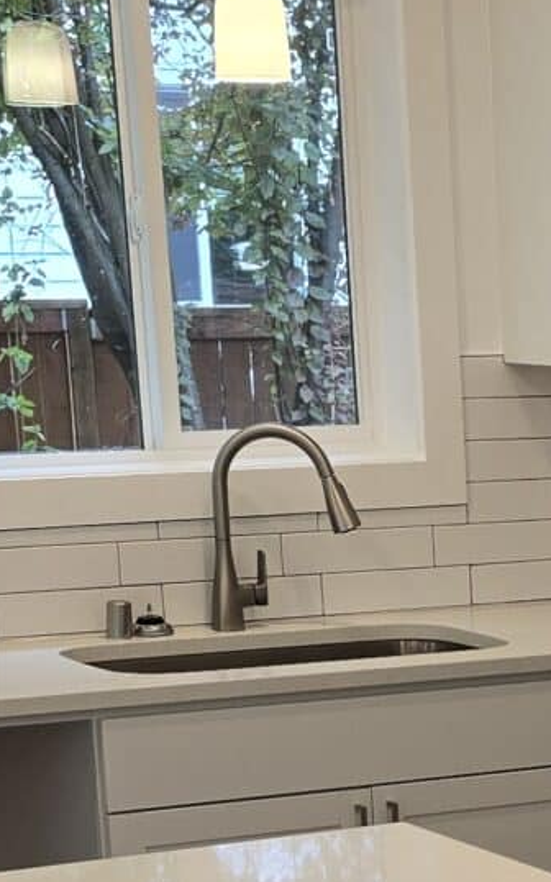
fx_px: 2789
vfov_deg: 17.3
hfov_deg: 10.9
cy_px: 1023
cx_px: 820
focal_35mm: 116
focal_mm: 6.3
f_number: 1.7
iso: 64
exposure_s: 1/120
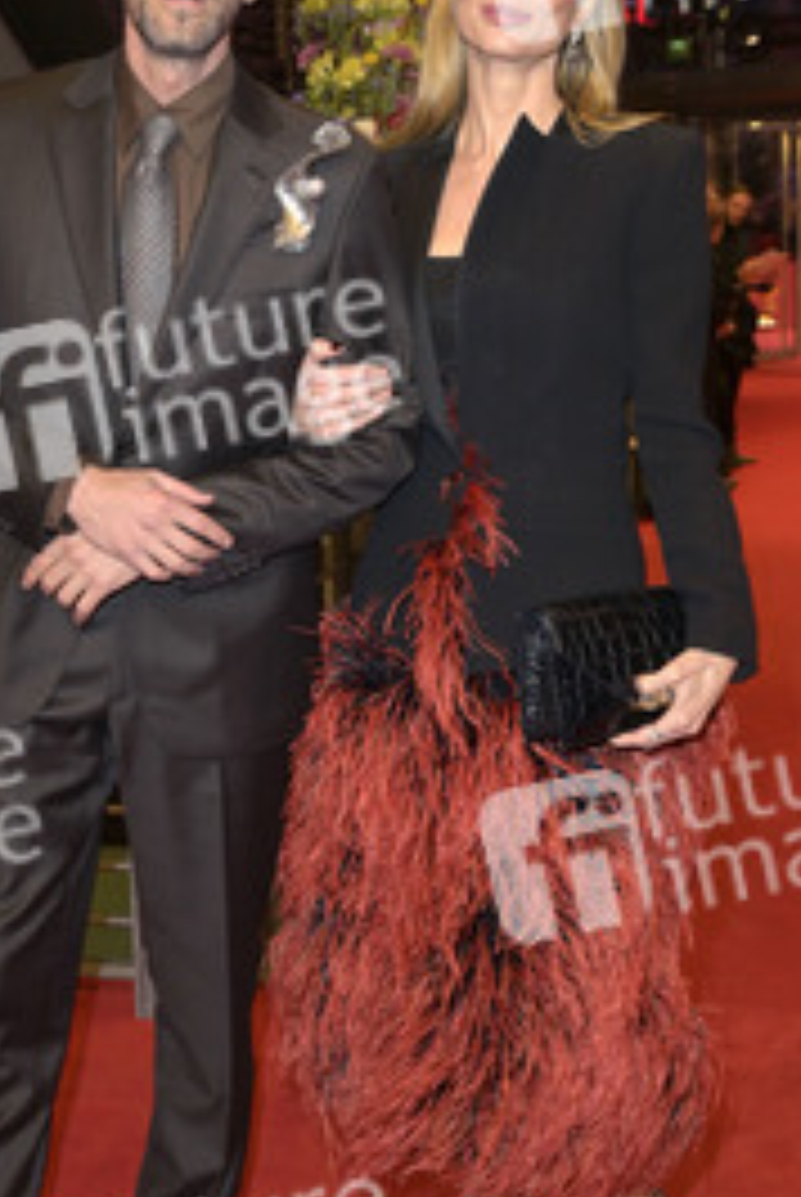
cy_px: 612
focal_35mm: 57
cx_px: 302
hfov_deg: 23.8
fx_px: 1897
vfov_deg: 35.0
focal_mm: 38
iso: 1600
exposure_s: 1/160
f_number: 5.6
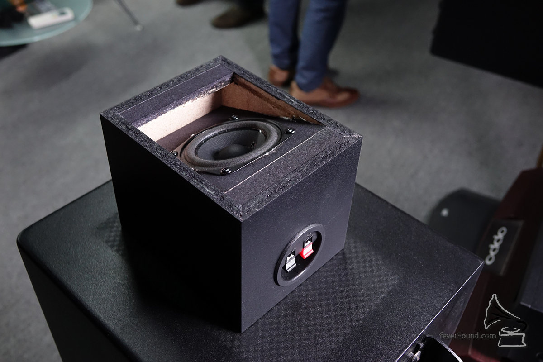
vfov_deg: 34.2
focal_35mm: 39
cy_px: 181
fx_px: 588
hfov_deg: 49.6
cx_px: 272
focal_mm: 14.24
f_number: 2.8
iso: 800
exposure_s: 1/30
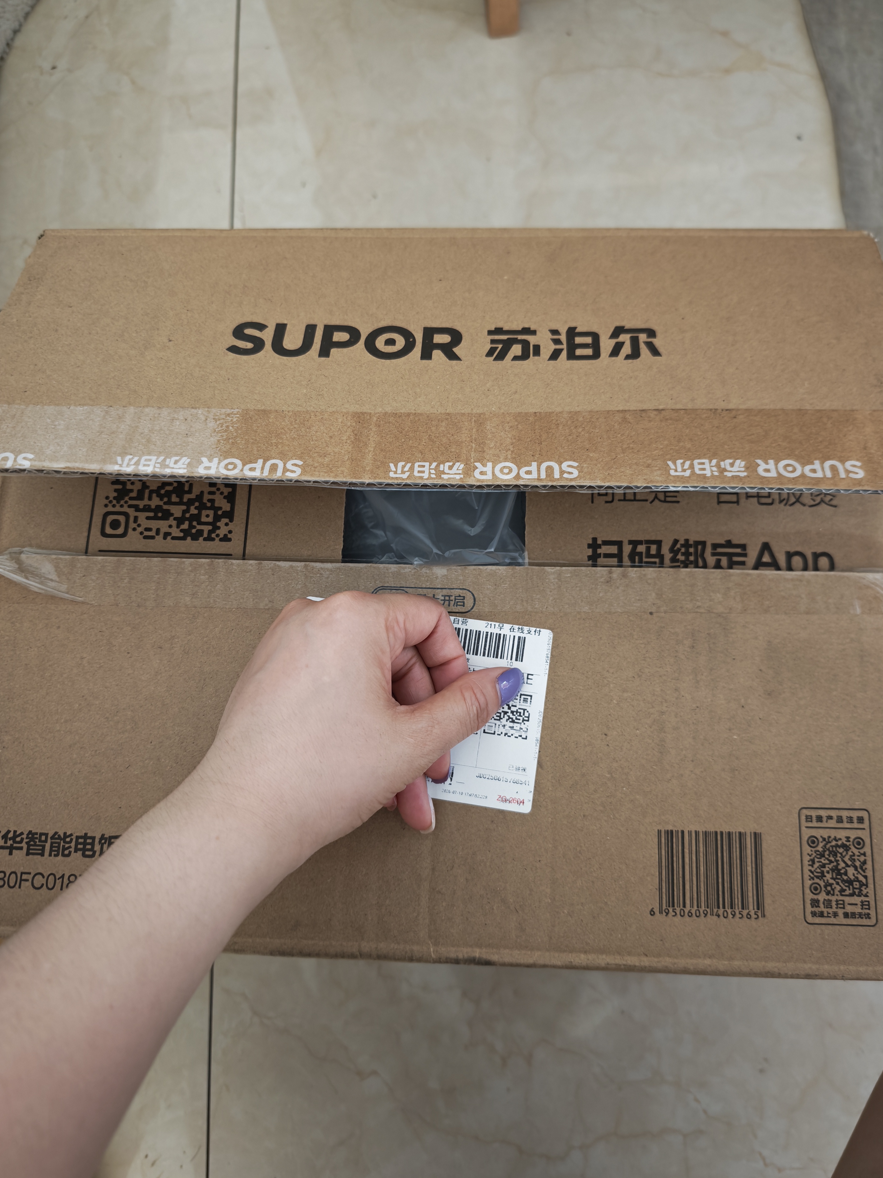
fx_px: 850
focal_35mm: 25
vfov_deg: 69.4
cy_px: 594
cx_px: 458
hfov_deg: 54.9
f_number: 1.6
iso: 1250
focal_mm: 6.55
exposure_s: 1/14
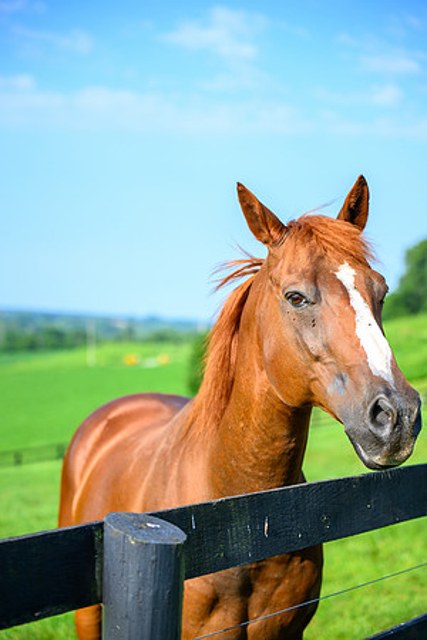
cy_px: 320
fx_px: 1245
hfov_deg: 19.5
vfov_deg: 28.8
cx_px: 214
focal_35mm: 70
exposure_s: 1/1250
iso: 100
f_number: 2.8
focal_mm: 70
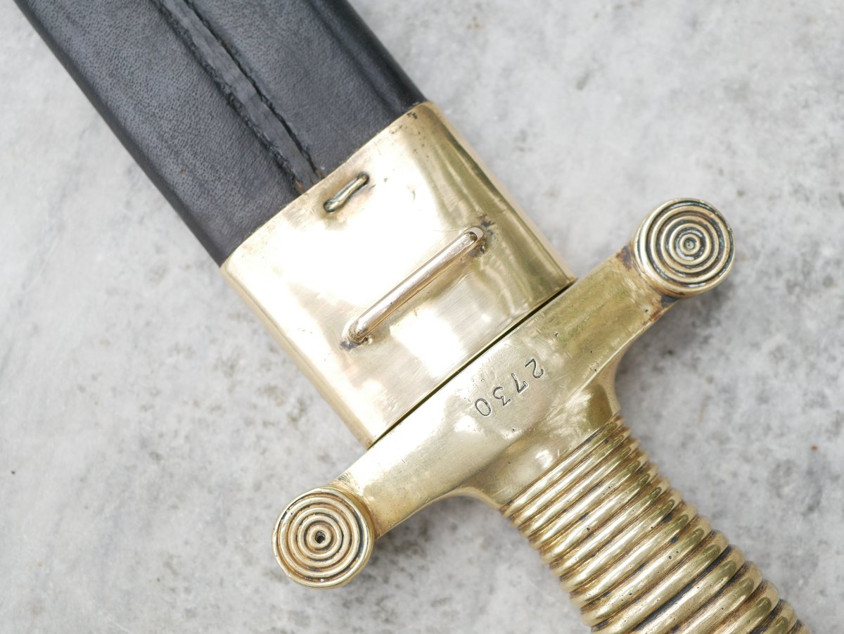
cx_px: 422
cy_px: 317
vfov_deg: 24.4
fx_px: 1463
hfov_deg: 32.2
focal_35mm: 60
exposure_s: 1/125
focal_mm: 30
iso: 200
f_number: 3.5
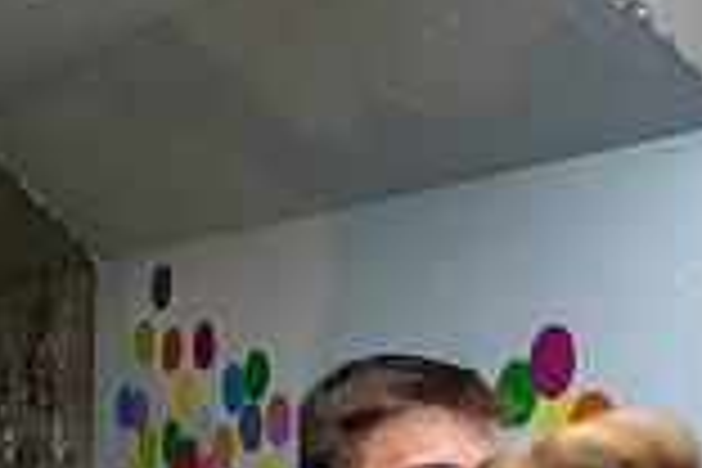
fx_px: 1735
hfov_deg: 18.3
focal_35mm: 89
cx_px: -540
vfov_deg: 14.9
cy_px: 556
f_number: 4
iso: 800
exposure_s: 1/800
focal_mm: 24
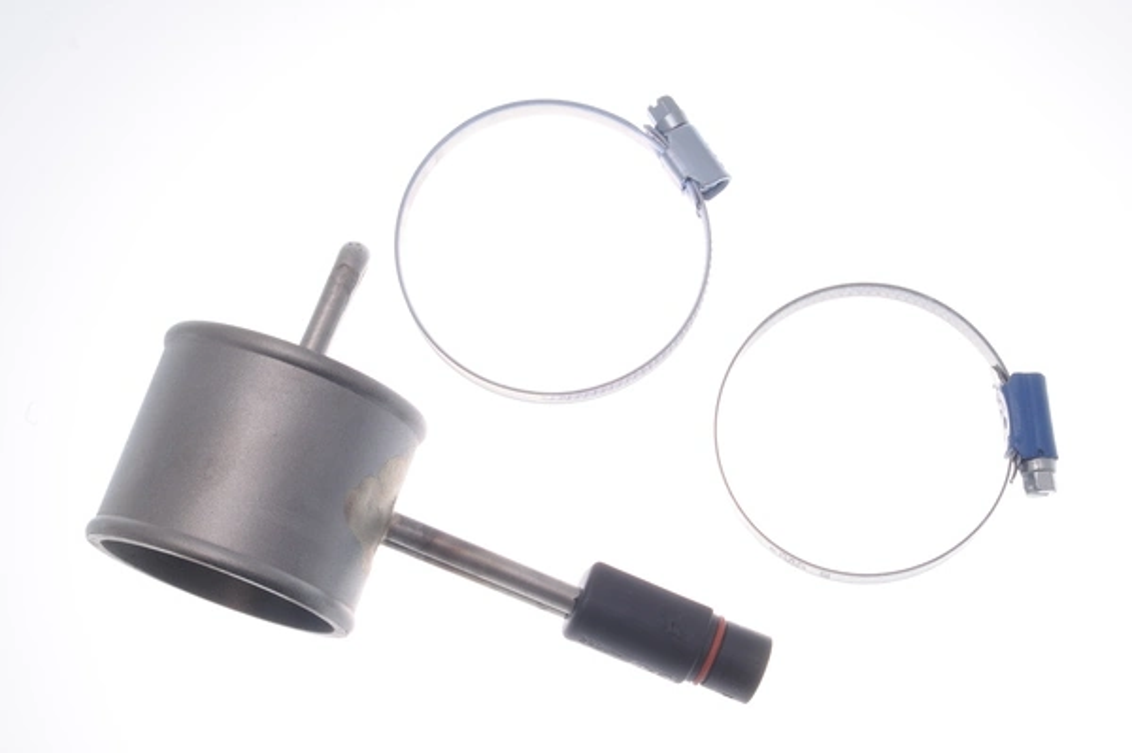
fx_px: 2592
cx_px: 566
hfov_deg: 24.6
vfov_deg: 16.5
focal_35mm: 82
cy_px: 376
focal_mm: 55
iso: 200
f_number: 25
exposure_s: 1/160
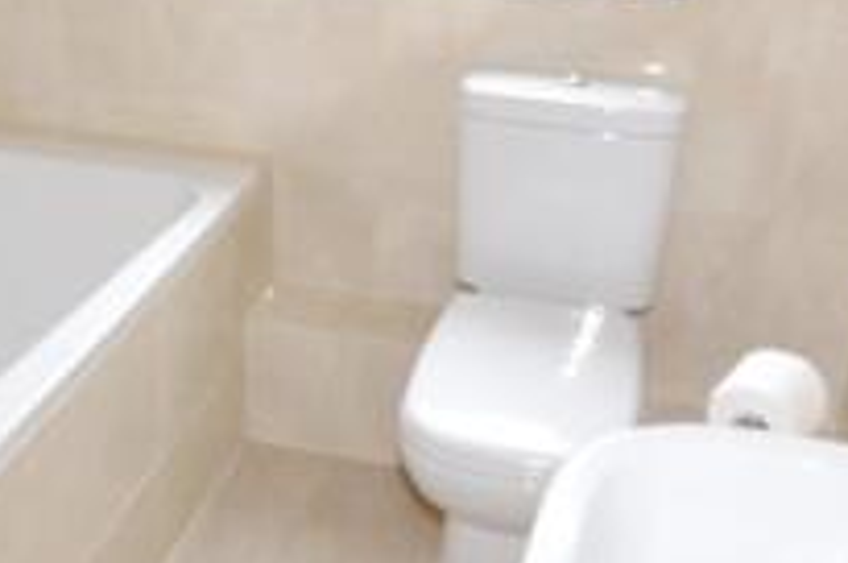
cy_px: 188
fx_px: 1129
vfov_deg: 27.8
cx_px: 337
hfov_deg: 41.0
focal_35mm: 48
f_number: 3.5
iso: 500
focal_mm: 10
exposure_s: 1/60
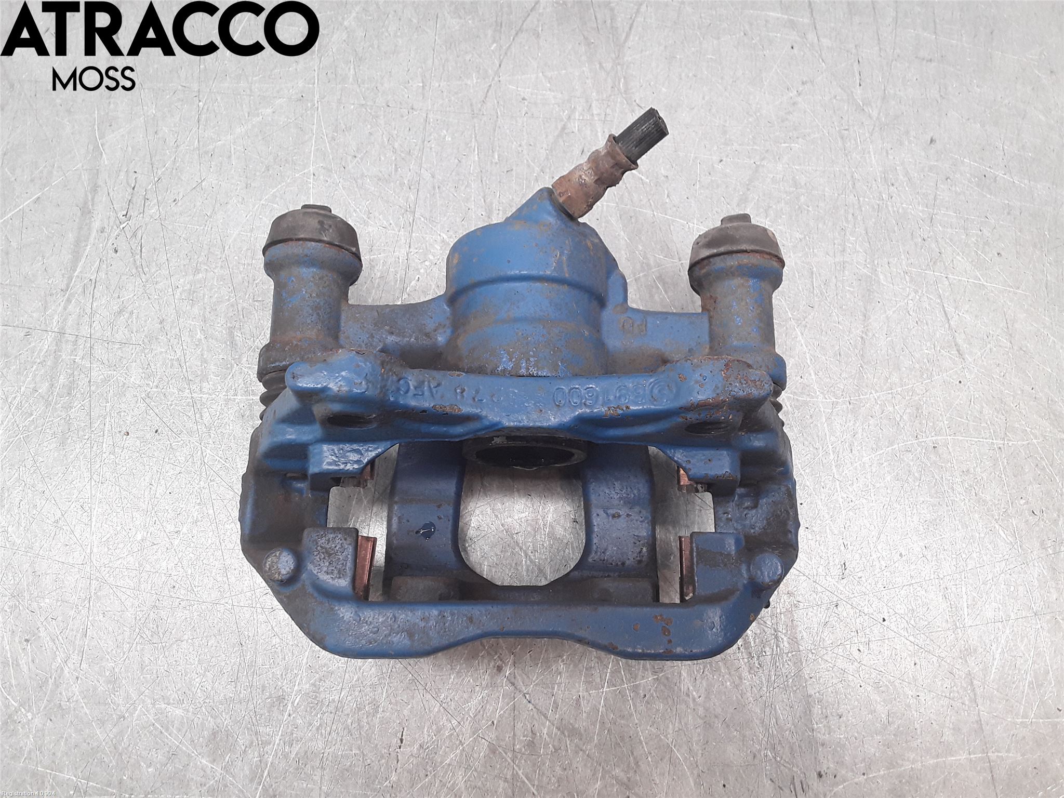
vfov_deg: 49.7
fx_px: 861
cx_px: 532
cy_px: 399
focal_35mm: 28
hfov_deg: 63.4
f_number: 1.9
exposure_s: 1/50
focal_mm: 2.91
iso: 40
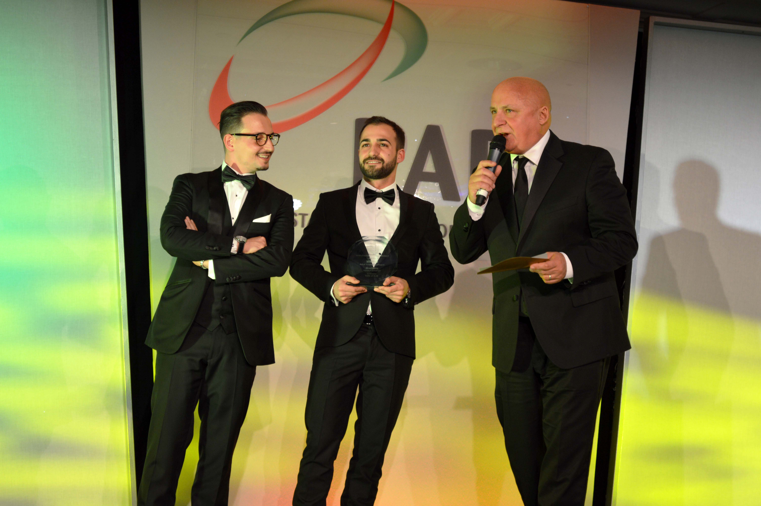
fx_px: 1521
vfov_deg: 18.9
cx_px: 380
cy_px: 253
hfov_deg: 28.1
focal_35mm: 72
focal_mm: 48
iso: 400
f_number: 5.6
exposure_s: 1/60
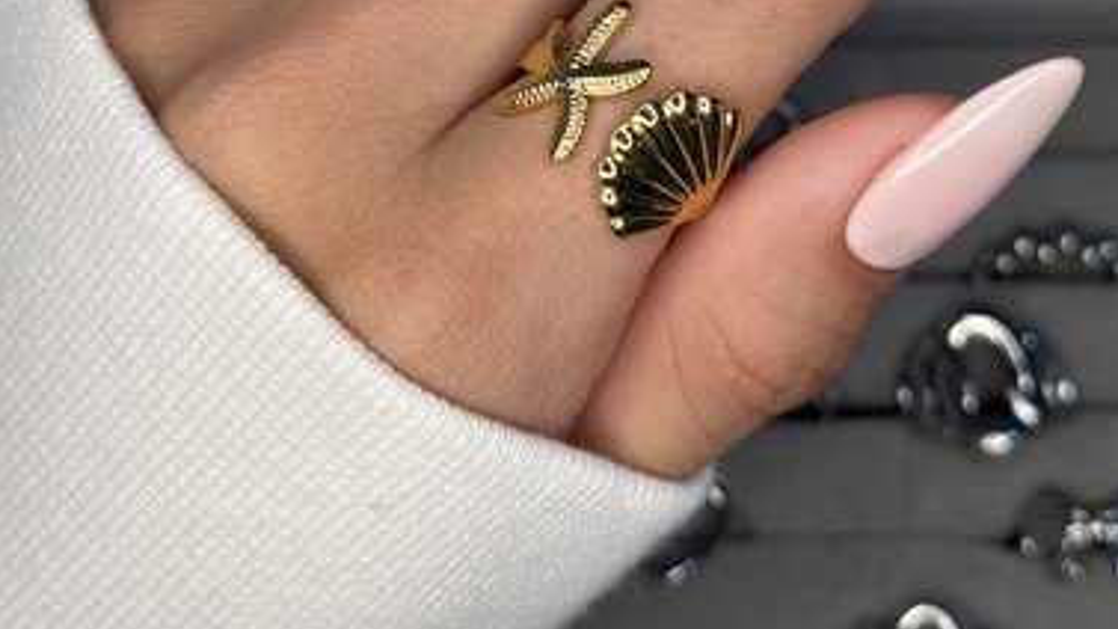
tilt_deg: -59.2
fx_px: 2194
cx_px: 587
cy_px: 19
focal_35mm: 74
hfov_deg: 28.6
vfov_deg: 16.0
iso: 80
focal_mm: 6.76
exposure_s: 1/119
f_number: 1.78
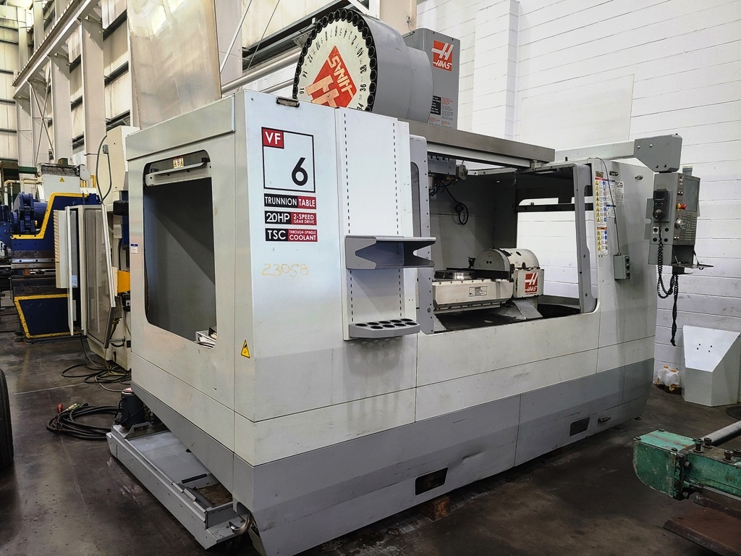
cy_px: 278
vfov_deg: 53.1
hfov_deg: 67.3
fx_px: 557
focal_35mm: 26
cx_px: 370
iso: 200
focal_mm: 5.4
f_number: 1.8
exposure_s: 1/60
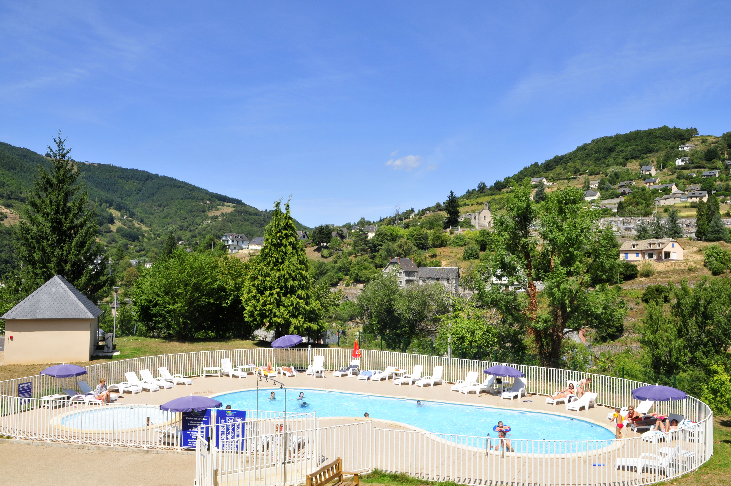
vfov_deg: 43.5
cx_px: 366
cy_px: 243
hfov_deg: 62.0
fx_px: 608
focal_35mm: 30
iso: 200
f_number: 11
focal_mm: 20
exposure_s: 1/180
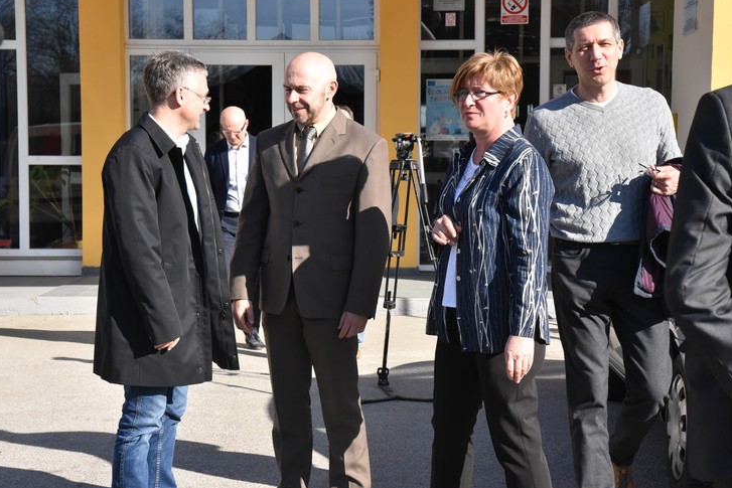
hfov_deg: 25.7
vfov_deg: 17.3
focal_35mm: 79
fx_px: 1607
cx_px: 342
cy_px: 215
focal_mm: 70
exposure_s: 1/2000
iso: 3200
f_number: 11
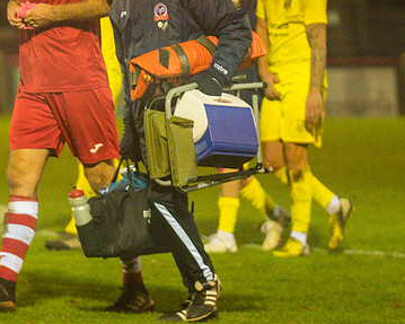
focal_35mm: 411
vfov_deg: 3.8
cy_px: 103
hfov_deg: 4.7
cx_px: 97
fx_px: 4925
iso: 5000
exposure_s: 1/1000
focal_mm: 155
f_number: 2.8
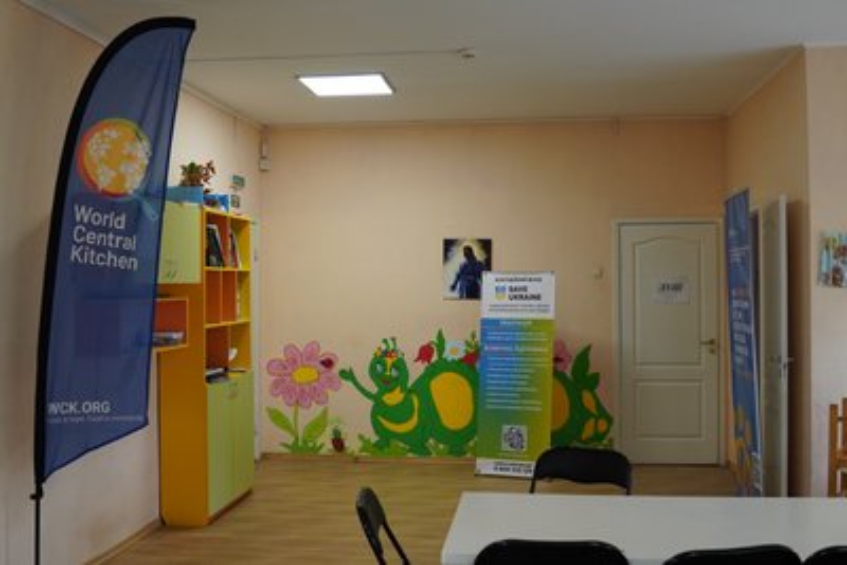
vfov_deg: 36.9
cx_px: 424
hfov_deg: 53.1
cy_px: 282
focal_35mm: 36
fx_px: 847
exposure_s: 1/160
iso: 1600
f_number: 3.2
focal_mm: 24
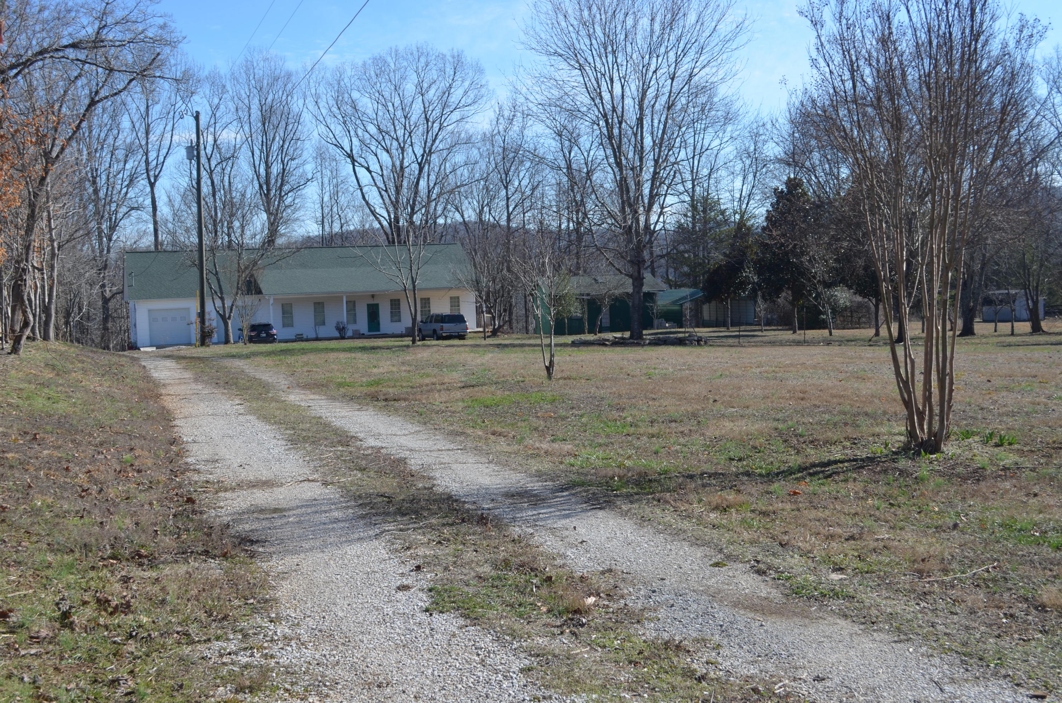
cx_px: 531
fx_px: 1236
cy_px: 352
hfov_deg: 46.5
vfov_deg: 31.8
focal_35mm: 42
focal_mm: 28
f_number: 8
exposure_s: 1/250
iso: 125
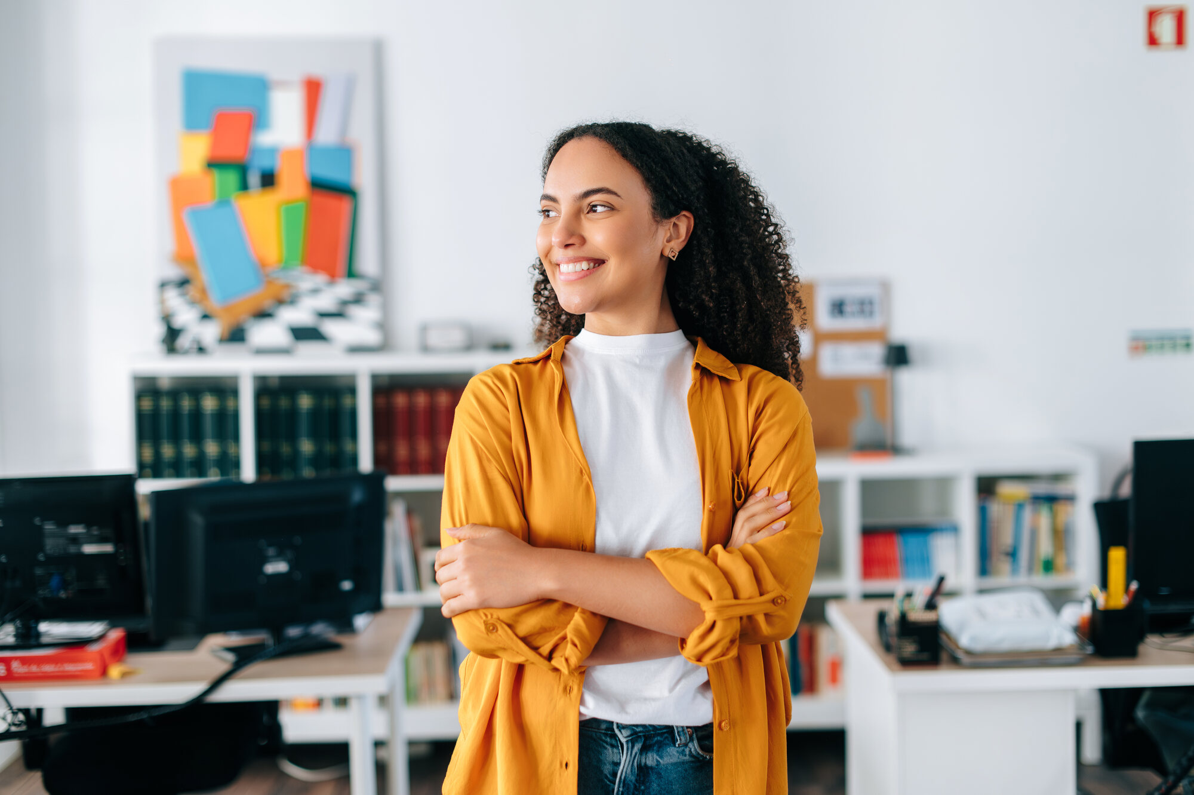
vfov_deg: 27.0
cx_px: 597
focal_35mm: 50
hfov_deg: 39.6
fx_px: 1657
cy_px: 398
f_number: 2.2
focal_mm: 50
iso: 640
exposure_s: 1/320
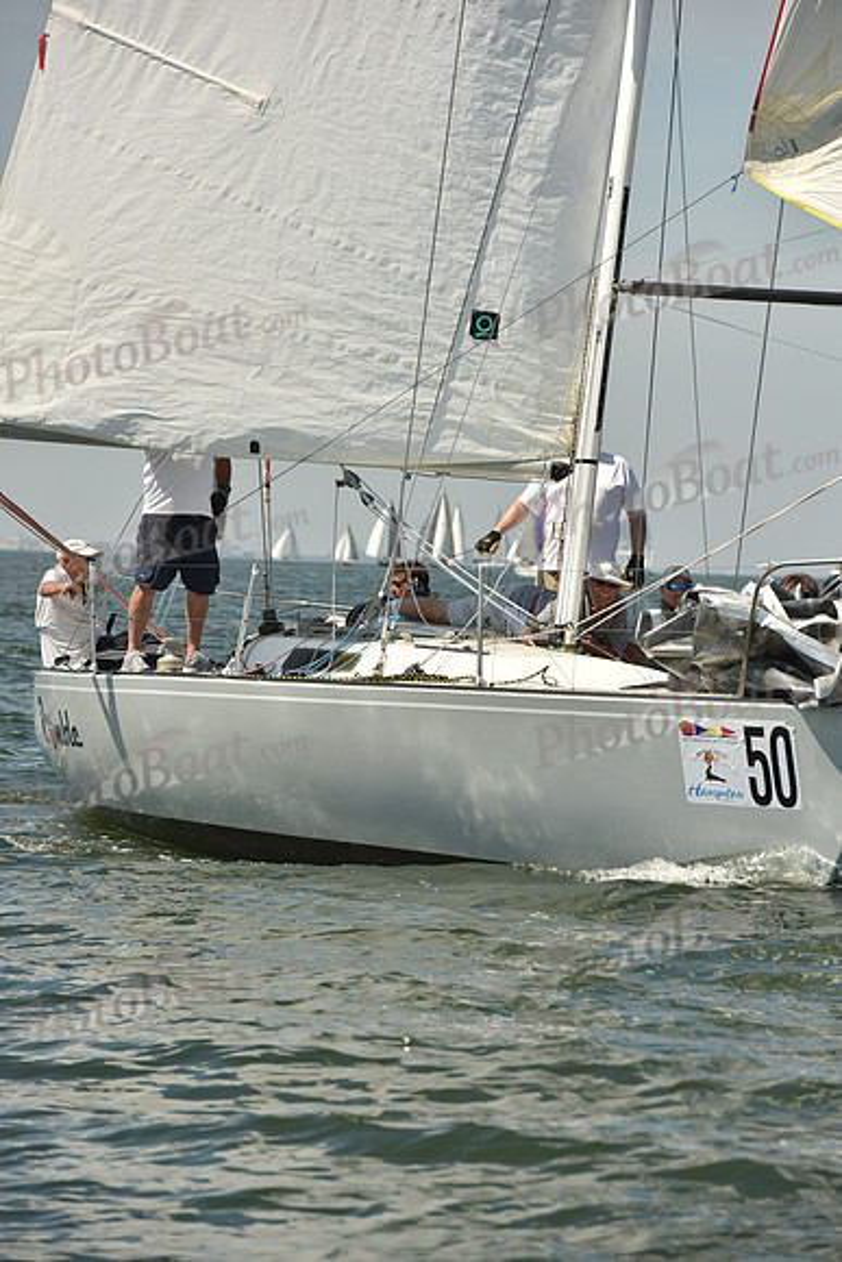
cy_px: 631
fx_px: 7012
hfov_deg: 6.9
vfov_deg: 10.3
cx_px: 421
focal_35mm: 200
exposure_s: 1/1250
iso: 320
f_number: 9
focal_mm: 200
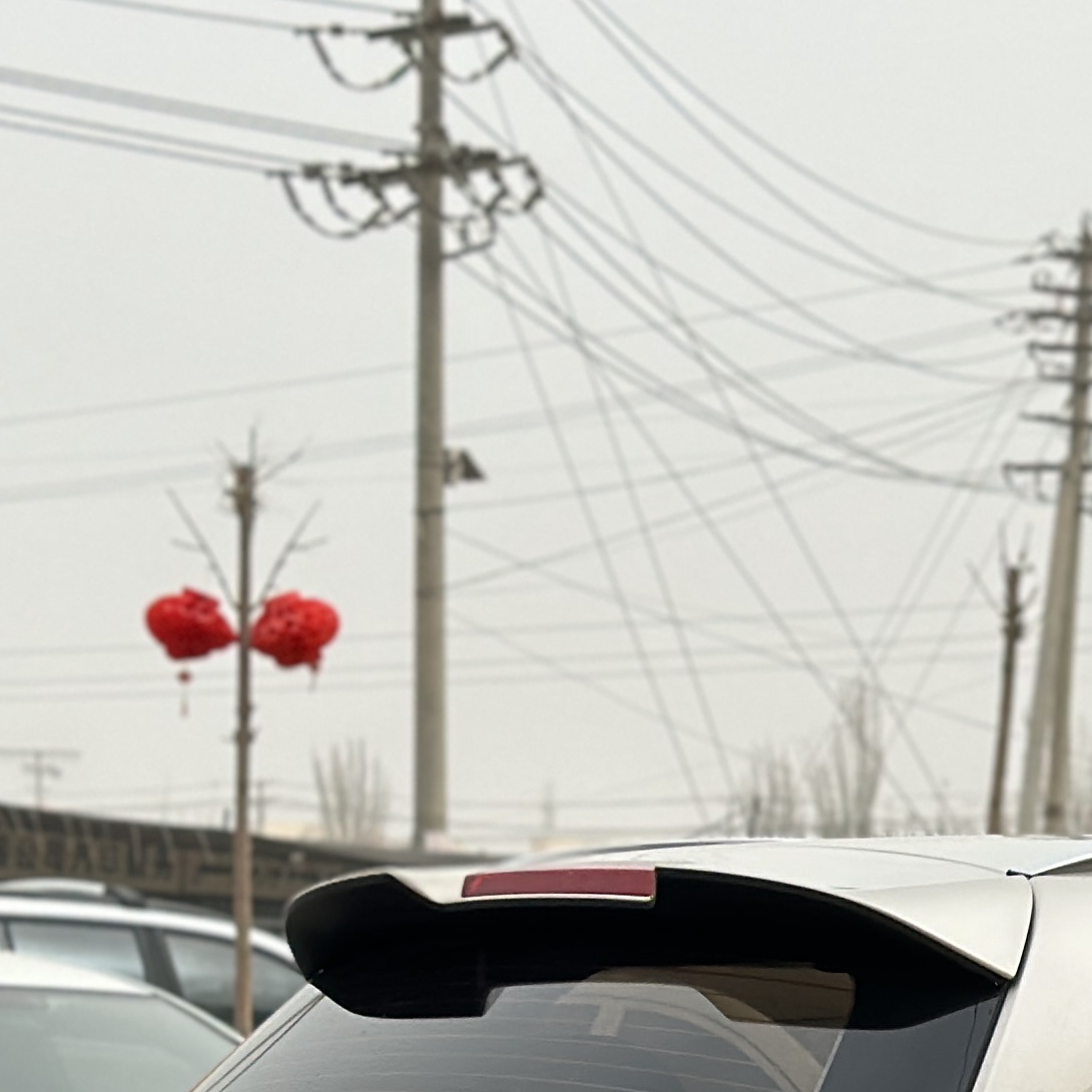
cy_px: 1253
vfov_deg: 11.0
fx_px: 5603
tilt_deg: -3.0
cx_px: 1420
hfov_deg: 10.9
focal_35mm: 157
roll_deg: -1.1
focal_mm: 6.86
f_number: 1.78
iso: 80
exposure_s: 1/3257
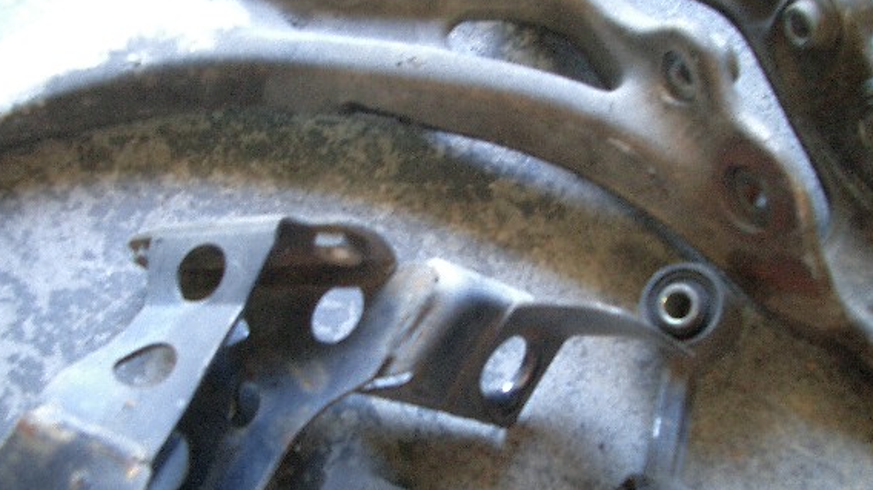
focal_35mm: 43
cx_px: 446
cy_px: 272
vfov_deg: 27.7
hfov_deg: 47.4
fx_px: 995
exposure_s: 1/25
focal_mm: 5.8
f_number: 2.6
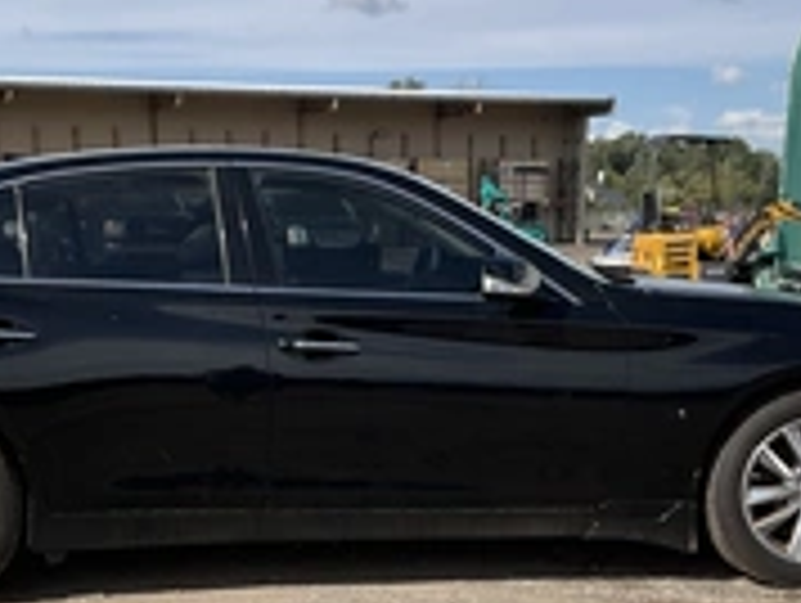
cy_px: 472
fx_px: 1506
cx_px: 320
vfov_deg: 22.4
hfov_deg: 29.7
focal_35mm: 65
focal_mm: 3
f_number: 1.8
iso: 25
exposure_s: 1/2058
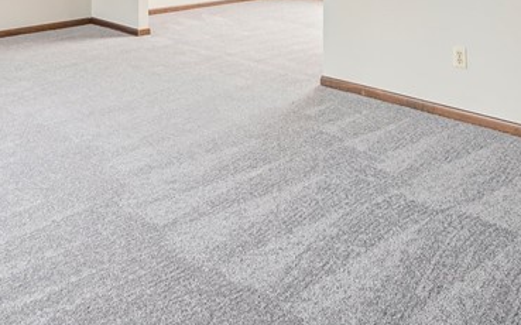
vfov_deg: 25.8
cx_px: 188
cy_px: -105
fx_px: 596
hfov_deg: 46.7
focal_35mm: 42
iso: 100
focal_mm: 14
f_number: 11
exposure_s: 1/5
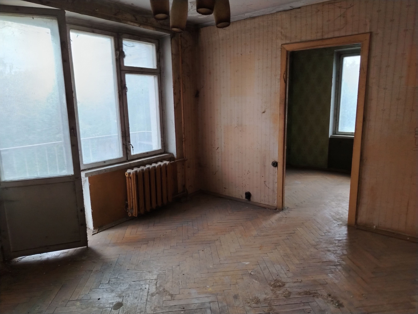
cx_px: 209
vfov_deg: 56.8
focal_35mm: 24
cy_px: 157
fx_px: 290
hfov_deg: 71.6
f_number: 1.75
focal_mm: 5.25
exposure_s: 1/100
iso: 209
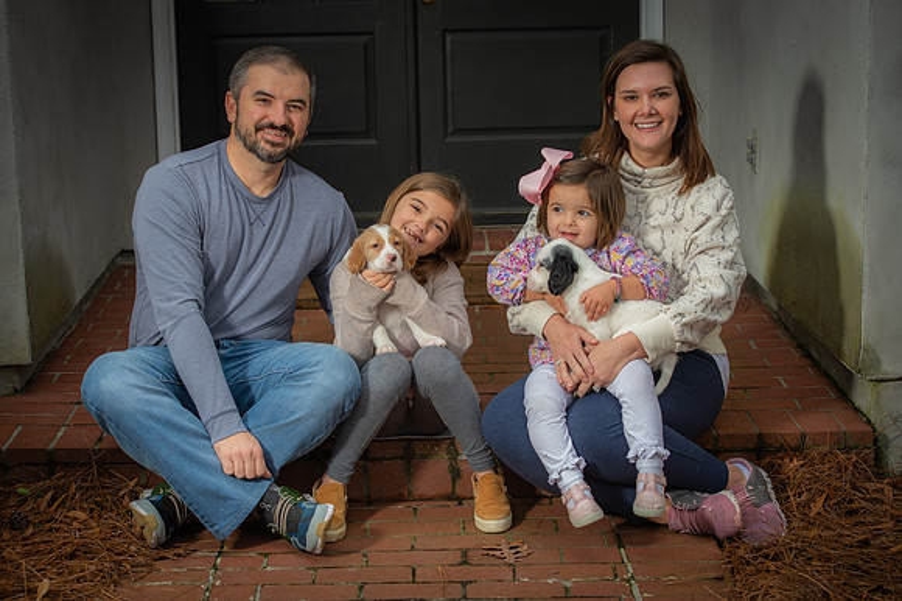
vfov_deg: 16.6
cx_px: 451
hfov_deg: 24.8
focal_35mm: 82
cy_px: 300
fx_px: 2053
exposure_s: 1/250
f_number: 5
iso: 200
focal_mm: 82
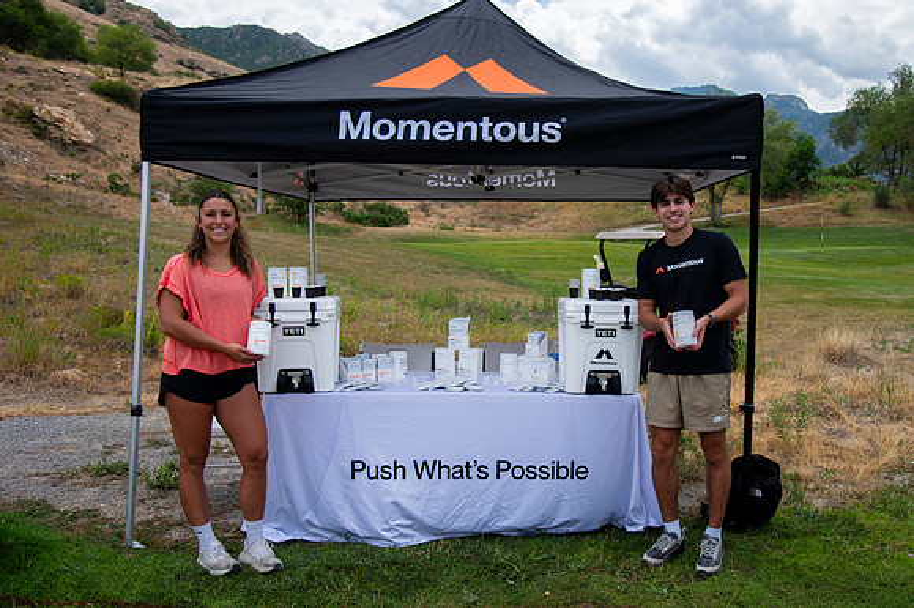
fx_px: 842
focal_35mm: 33
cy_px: 275
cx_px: 521
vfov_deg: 39.7
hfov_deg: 56.8
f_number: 4
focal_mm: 28
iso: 200
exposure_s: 1/1600
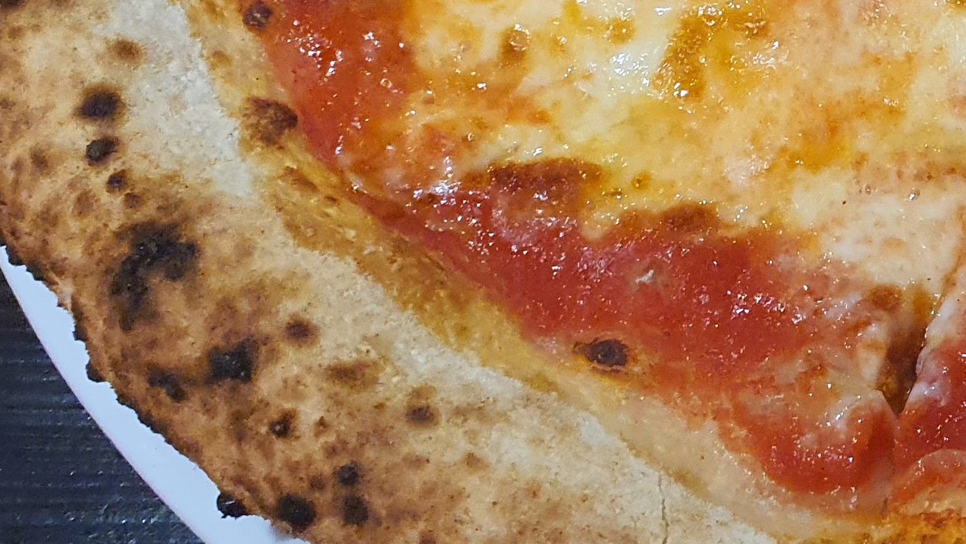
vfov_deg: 14.8
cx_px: 1184
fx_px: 1998
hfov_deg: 24.4
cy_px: -160
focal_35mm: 78
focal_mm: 4.3
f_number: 2.4
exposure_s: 1/50
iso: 400
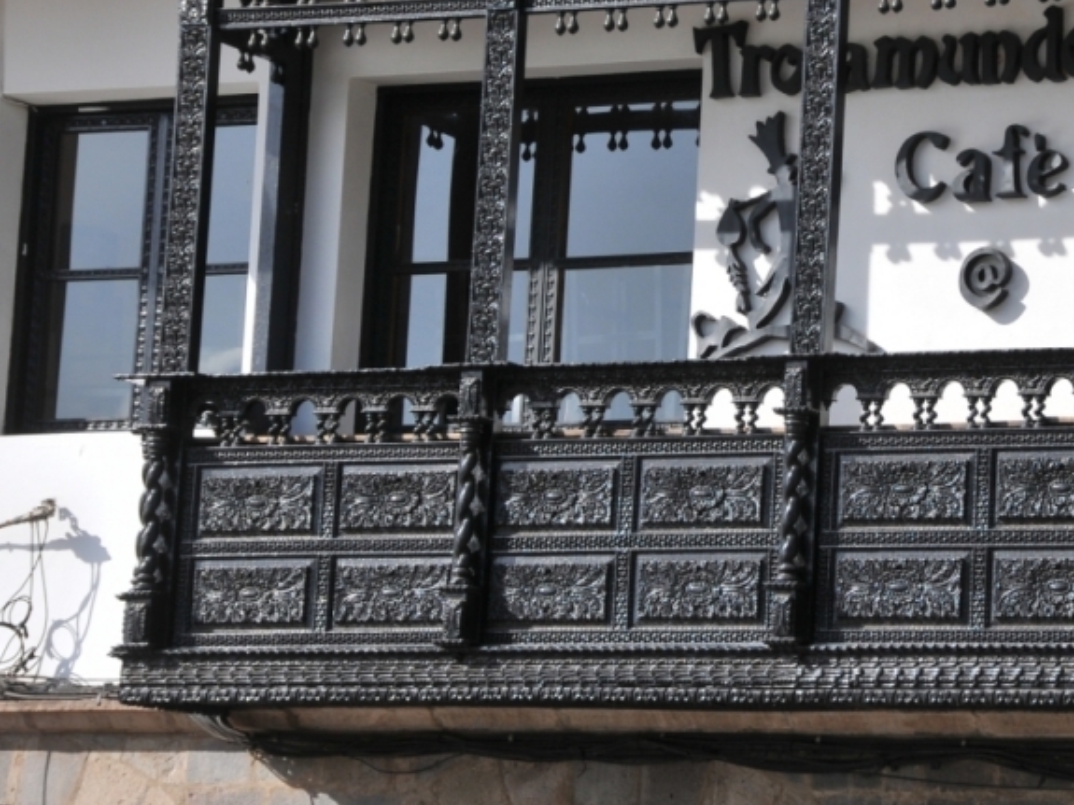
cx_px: 803
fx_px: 5176
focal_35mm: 167
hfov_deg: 11.8
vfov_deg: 8.9
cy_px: 252
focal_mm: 65
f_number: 9.5
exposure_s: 1/350
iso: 200
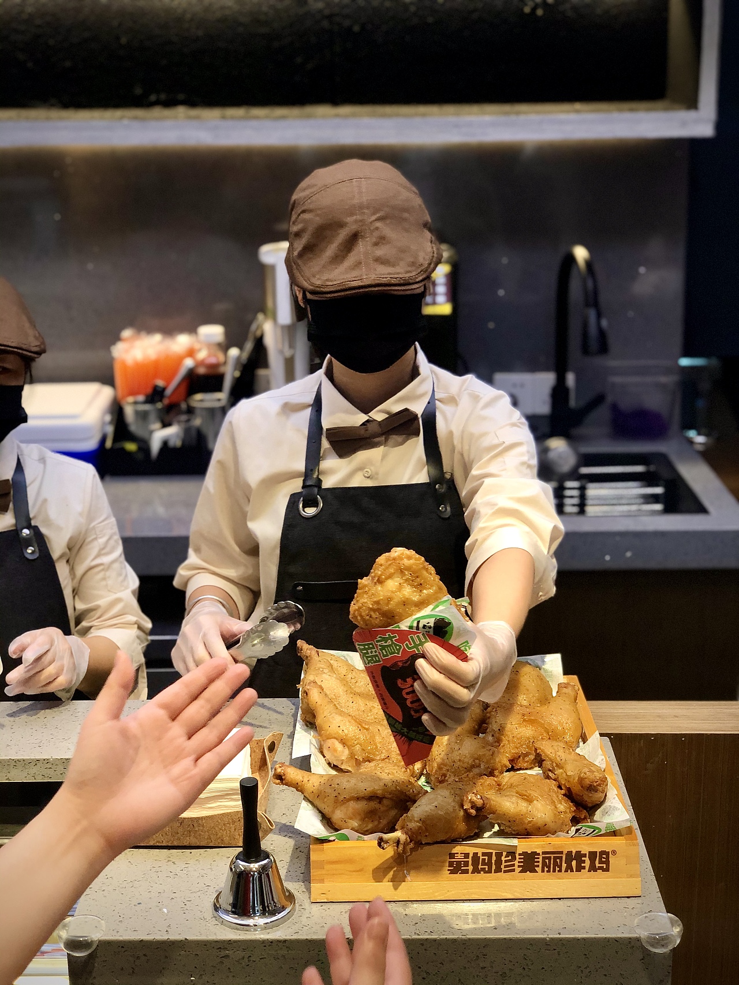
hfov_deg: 28.0
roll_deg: +0.7
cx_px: 370
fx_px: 1480
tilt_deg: -15.3
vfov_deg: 36.8
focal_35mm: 52
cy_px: 492
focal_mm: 6
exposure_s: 1/58
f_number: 2.4
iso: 50
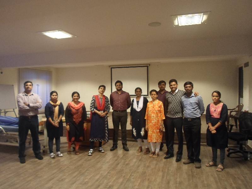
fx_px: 182
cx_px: 126
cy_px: 94
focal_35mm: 25
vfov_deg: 54.9
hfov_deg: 69.4
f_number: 2.5
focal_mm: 4.5
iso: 400
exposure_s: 1/15
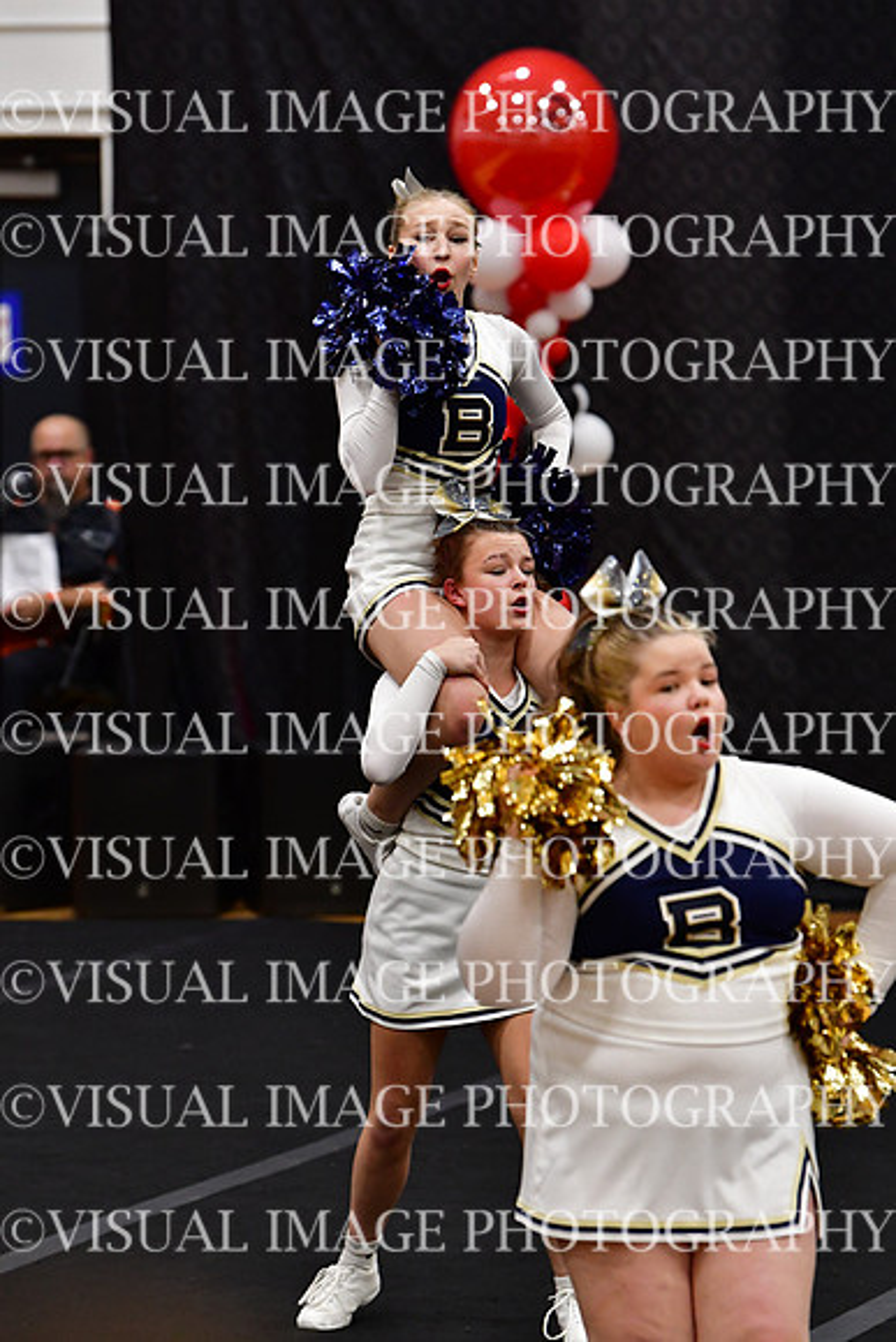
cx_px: 448
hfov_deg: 5.7
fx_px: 8954
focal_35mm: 240
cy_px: 671
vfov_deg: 8.6
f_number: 4
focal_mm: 160
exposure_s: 1/500
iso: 4000
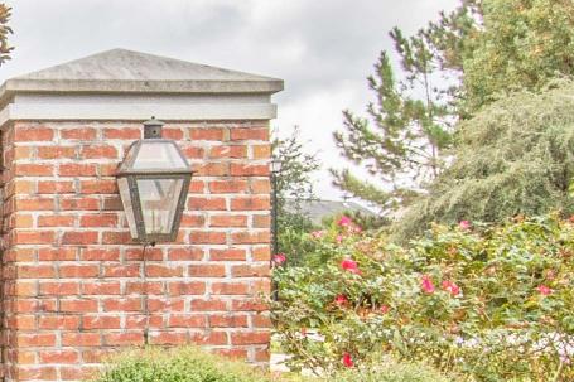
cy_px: 271
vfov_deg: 13.8
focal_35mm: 99
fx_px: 1578
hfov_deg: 18.9
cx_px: -208
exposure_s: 1/125
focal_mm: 10
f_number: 11
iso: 320
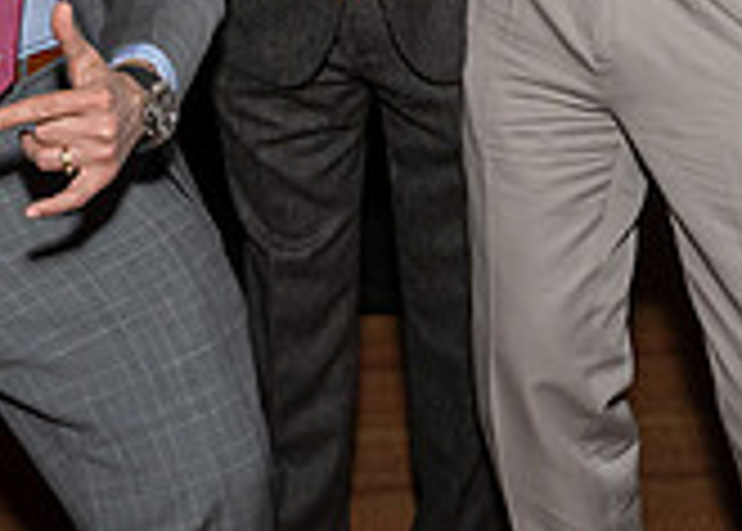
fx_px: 1940
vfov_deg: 14.4
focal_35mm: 92
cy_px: -288
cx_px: 355
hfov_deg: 21.7
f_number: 8
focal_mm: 17
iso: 800
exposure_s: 1/250
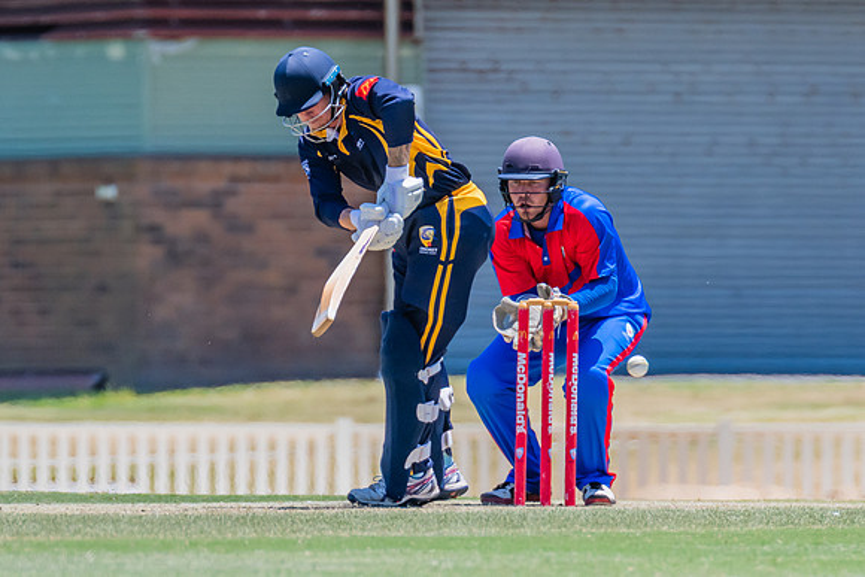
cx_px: 428
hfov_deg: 1.9
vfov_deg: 1.3
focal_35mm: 1065
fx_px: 25594
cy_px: 335
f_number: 8
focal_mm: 600
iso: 640
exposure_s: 1/2000
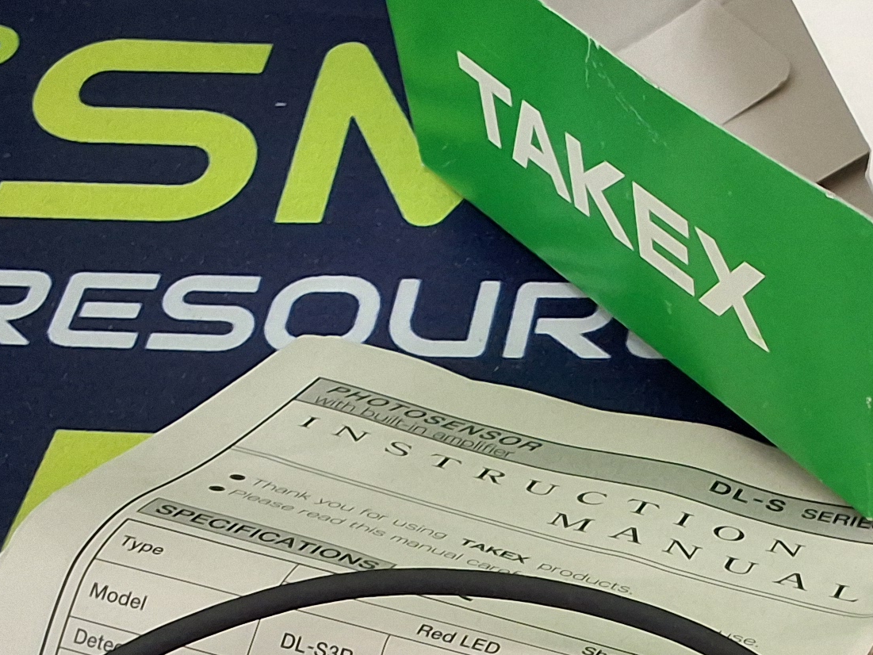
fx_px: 2093
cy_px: 639
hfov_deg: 23.1
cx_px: 729
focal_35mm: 83
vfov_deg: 17.4
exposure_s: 1/24
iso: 200
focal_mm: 2.91
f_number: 1.9
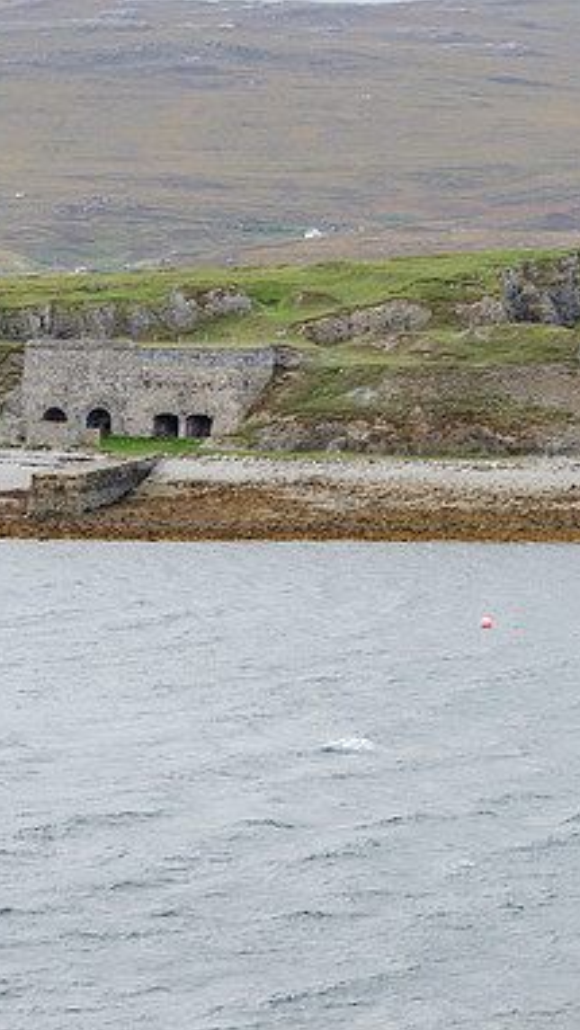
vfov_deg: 14.9
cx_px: 479
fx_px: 3935
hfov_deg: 8.4
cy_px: 407
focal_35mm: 144
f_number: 7.1
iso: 100
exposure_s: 1/125
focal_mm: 50
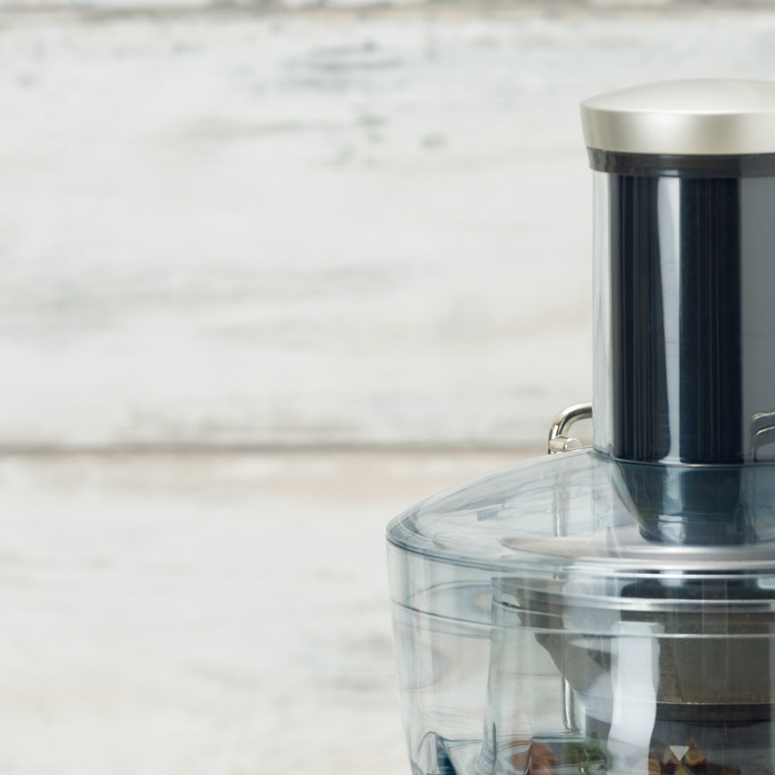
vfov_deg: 6.5
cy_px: 815
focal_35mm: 270
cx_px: 452
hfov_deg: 6.5
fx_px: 6839
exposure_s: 1/160
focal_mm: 135
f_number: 7.1
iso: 160
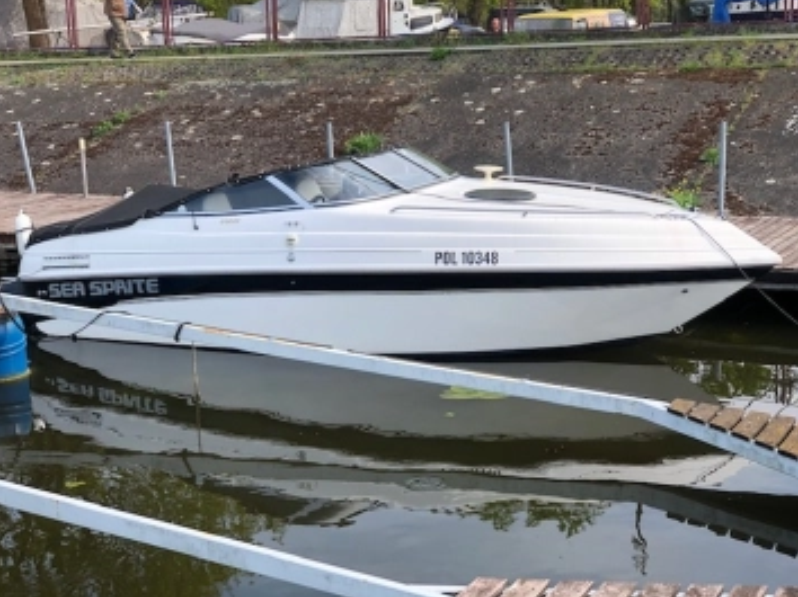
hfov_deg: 33.3
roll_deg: +1.7
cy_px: 300
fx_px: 1336
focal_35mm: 58
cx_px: 394
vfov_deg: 25.2
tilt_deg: -11.0
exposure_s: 1/365
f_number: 2.8
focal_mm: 6.6
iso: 20
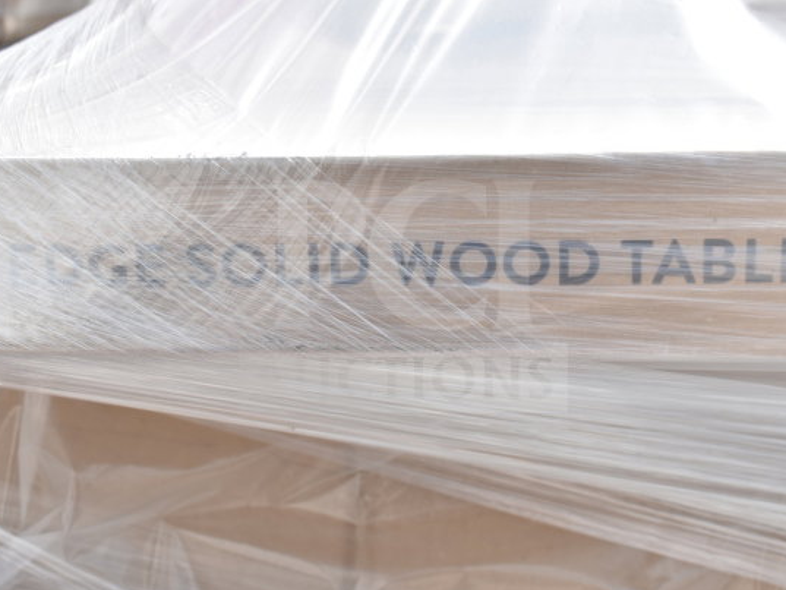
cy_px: 296
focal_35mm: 59
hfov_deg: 32.7
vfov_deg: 24.8
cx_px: 403
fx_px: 1340
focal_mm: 36
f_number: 9
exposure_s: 1/320
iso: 200
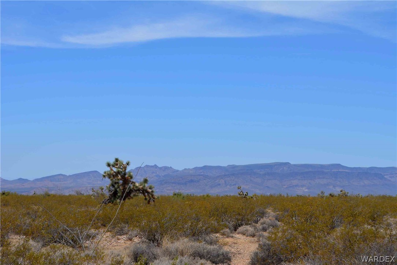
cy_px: 132
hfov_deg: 24.6
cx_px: 198
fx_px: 910
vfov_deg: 16.6
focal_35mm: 82
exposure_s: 1/320
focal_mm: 55
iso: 100
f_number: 9
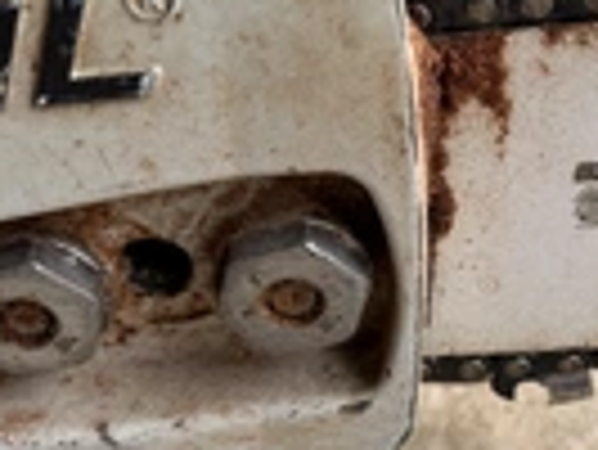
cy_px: 248
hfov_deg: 25.1
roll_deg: -3.9
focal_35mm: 72
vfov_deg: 20.5
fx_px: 1245
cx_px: 661
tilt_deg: -37.5
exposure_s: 1/204
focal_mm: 6.76
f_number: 1.78
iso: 64
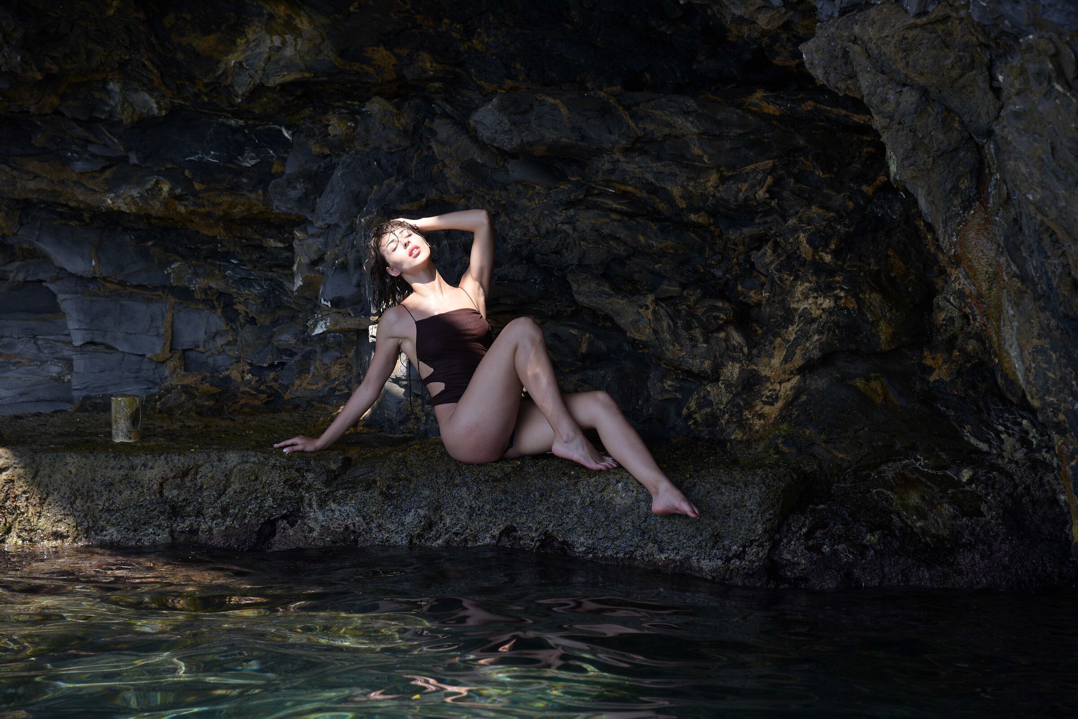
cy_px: 360
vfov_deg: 11.4
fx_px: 3594
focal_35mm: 120
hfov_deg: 17.1
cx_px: 539
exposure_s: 1/500
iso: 250
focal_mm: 120
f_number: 5
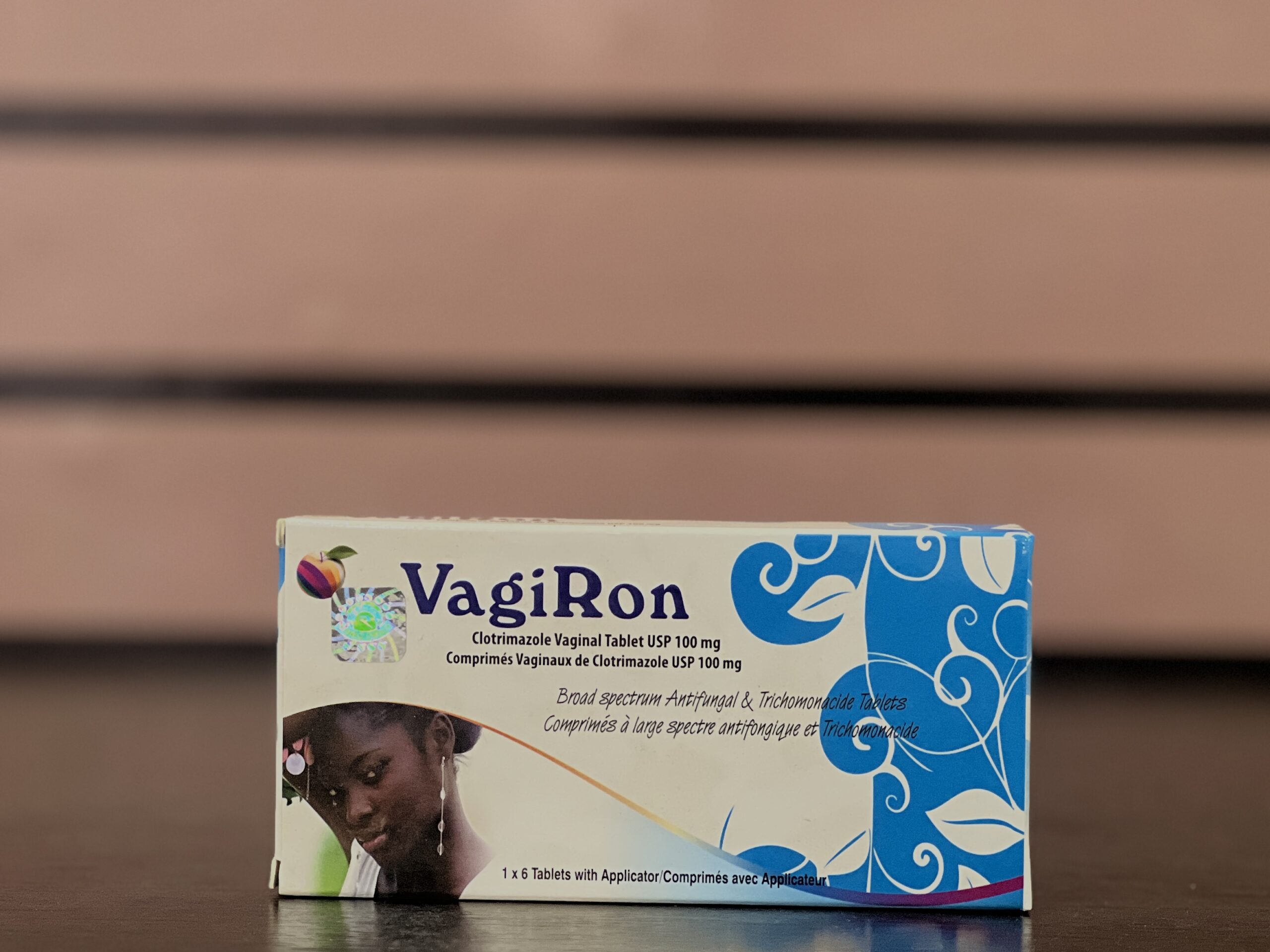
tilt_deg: -1.6
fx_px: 2825
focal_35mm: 77
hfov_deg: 25.3
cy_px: 476
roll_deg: -0.6
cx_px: 635
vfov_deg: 19.1
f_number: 2.8
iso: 250
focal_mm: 9
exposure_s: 1/33
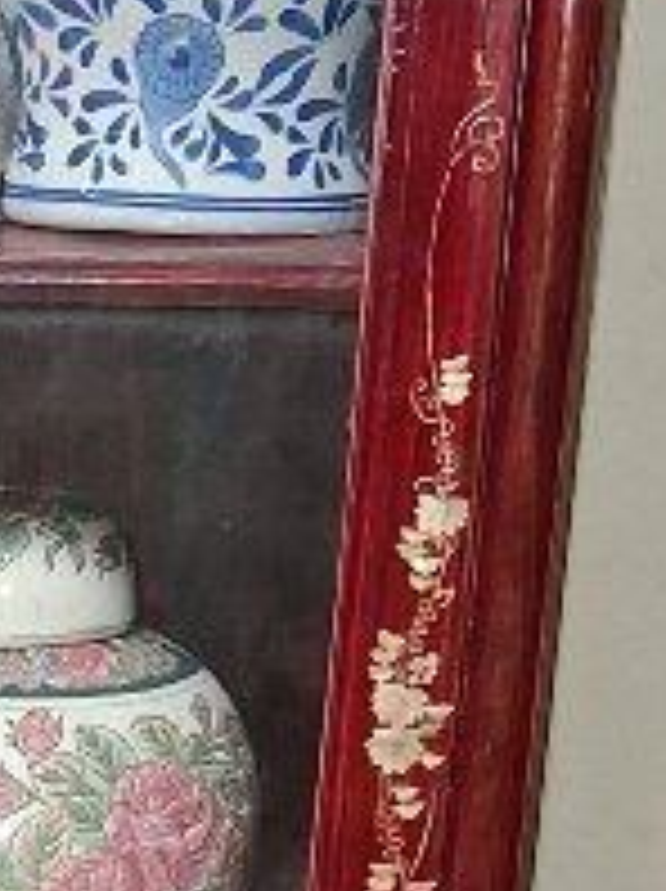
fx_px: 4216
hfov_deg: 8.2
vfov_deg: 11.6
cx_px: -1037
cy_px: 1264
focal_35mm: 164
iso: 20
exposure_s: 1/50
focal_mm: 4
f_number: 1.8
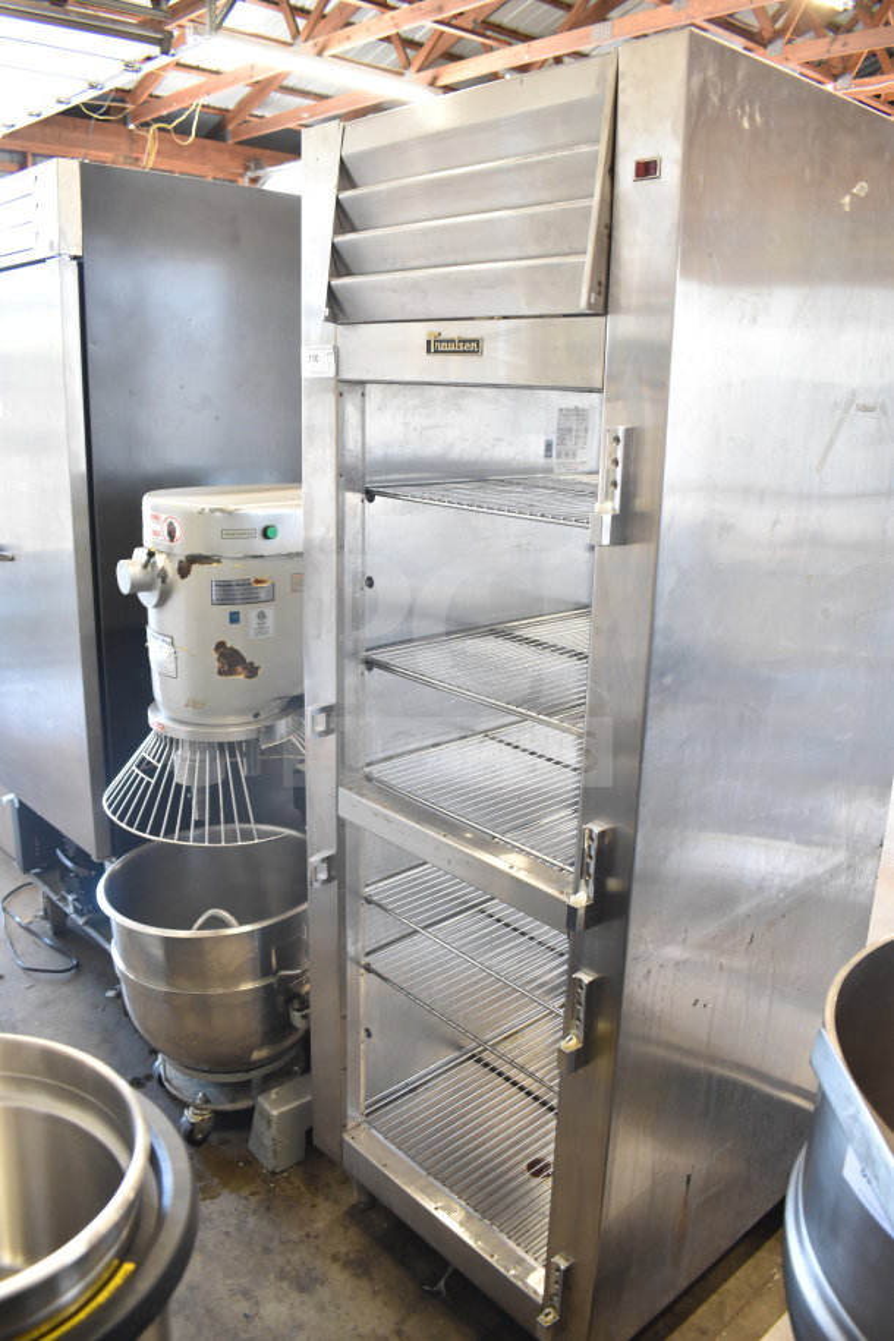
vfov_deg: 67.4
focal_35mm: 27
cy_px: 670
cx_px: 447
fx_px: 1006
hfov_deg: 47.9
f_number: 3.5
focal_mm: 18
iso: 1250
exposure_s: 1/30
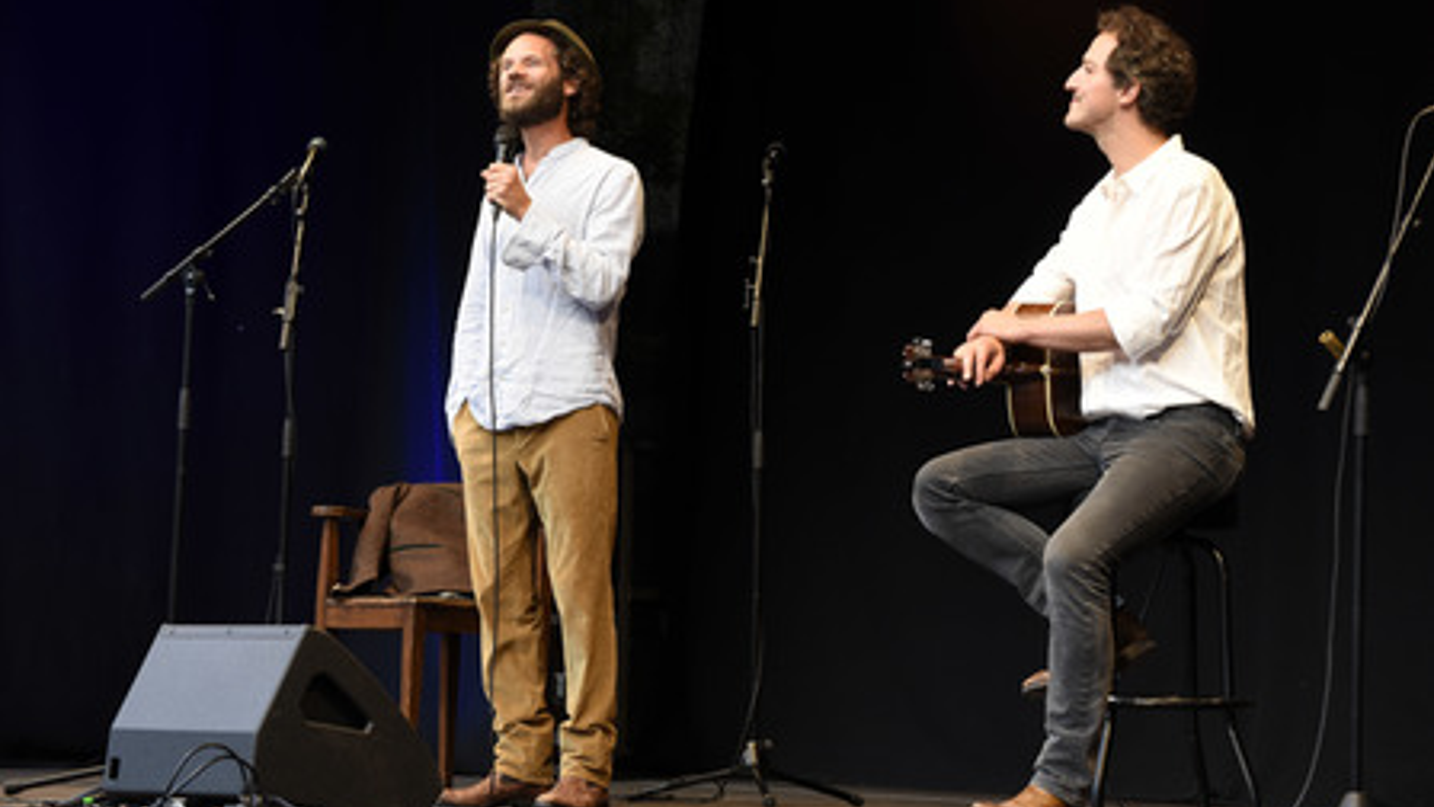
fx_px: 4411
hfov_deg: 18.5
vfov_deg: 10.4
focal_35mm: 116
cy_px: 404
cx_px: 715
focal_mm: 110
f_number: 6.3
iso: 640
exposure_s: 1/100
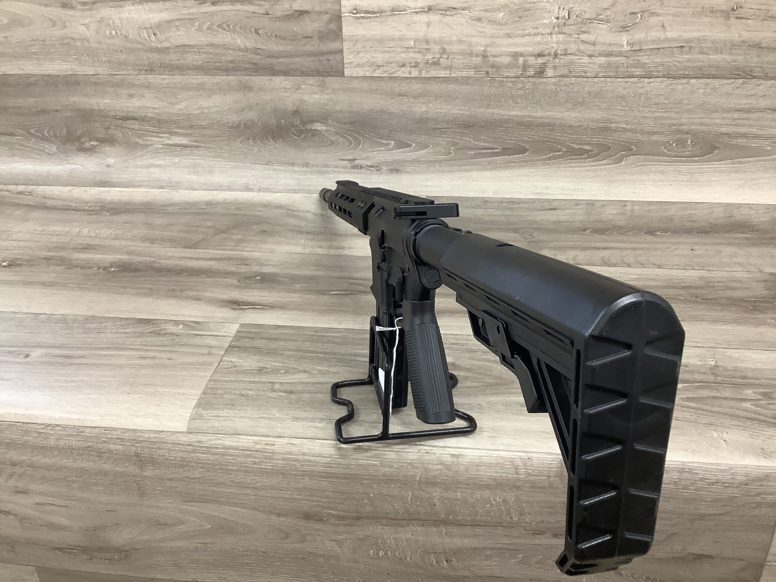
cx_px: 388
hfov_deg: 58.4
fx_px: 695
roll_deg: -0.8
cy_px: 291
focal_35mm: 31
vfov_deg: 45.4
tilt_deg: -32.1
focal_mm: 3.3
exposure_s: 1/60
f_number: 2.4
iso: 125
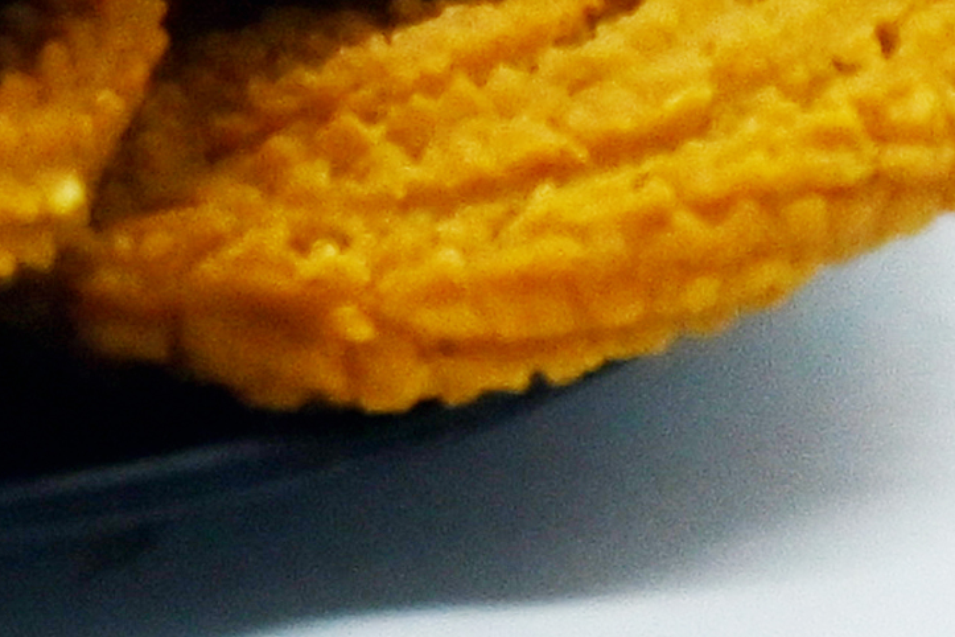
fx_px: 6891
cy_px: -1430
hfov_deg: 7.5
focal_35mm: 260
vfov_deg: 5.0
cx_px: -1095
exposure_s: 1/2000
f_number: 5.6
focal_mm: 22.5
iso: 640
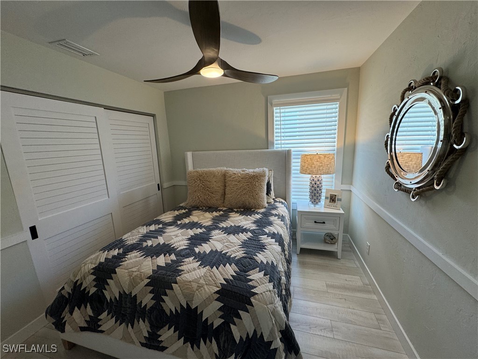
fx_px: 193
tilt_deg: -11.0
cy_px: 180
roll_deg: +2.3
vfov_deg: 85.7
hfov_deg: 102.1
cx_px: 239
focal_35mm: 14
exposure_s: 1/120
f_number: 2.2
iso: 125
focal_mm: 2.22
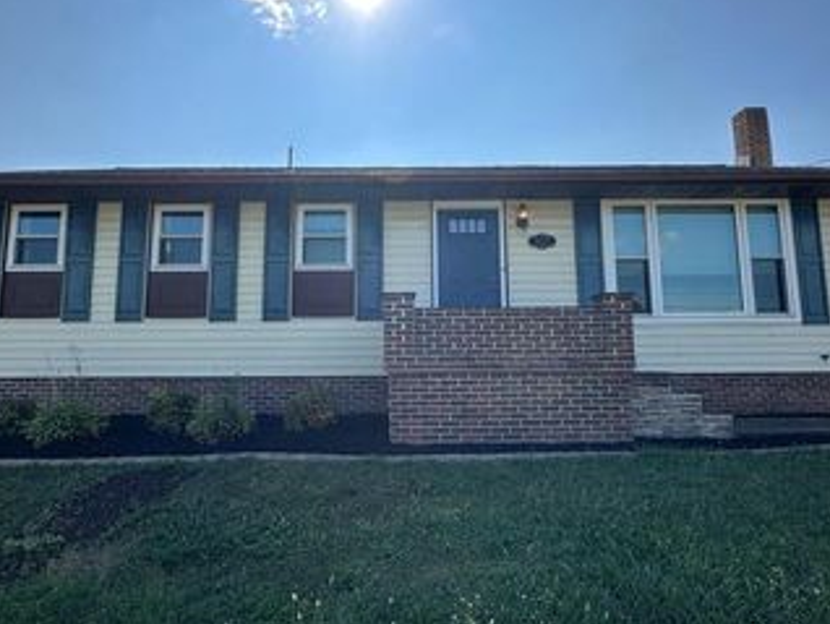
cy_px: 304
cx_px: 418
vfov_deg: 61.1
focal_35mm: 22
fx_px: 528
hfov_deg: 76.3
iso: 50
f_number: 2.2
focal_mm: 2.22
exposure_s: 1/1453
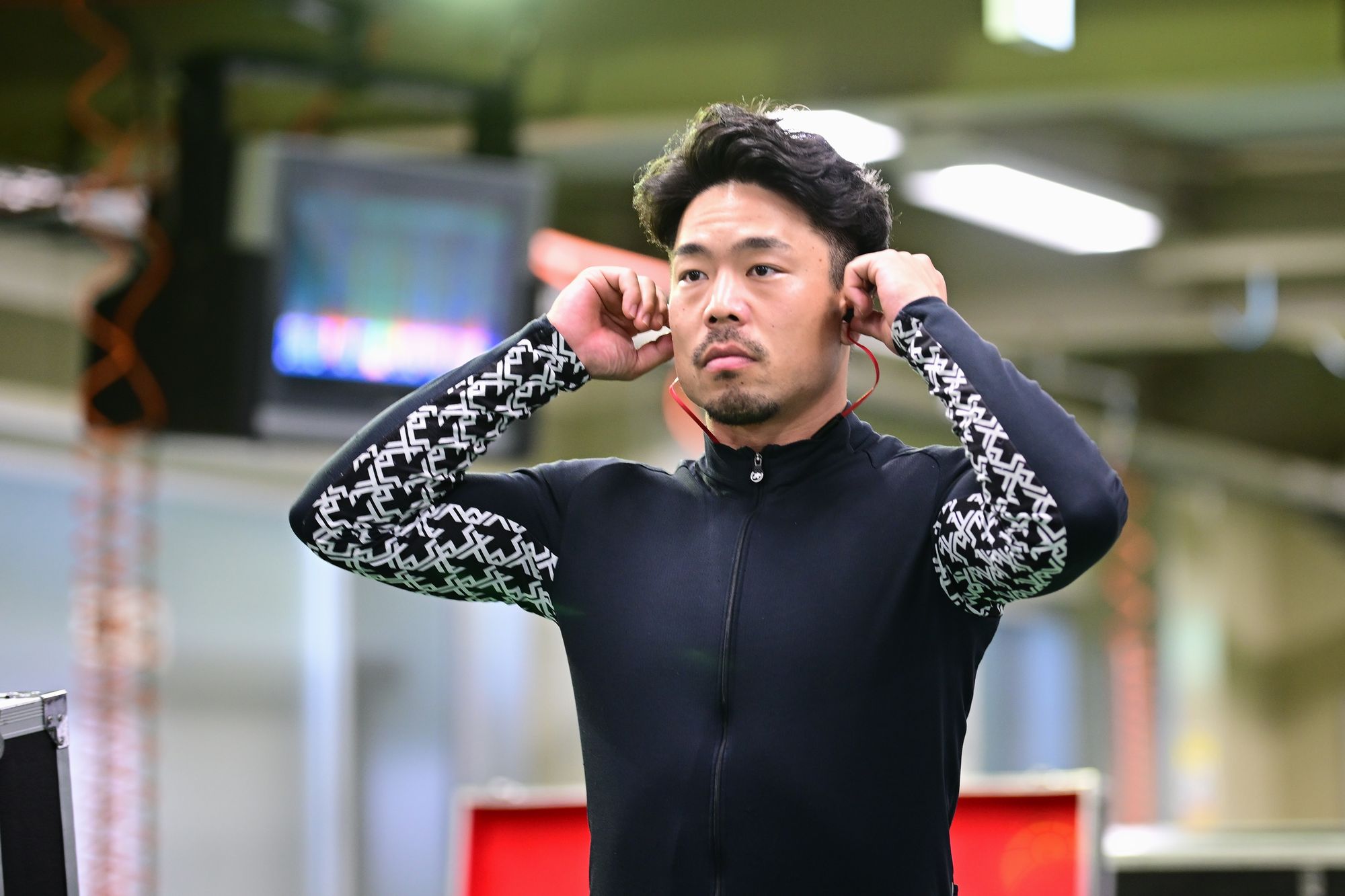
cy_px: 448
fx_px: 5603
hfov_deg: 13.7
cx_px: 672
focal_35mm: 150
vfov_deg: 9.1
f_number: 1.8
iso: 800
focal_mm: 100
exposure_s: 1/160
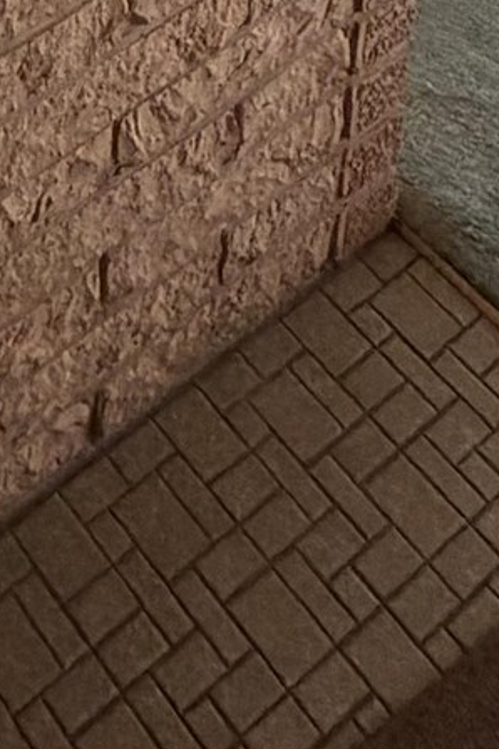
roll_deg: +1.2
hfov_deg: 14.4
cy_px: -1133
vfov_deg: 14.4
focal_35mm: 75
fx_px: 1559
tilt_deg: -12.1
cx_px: -559
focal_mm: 2.22
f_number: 2.2
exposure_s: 1/121
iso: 200
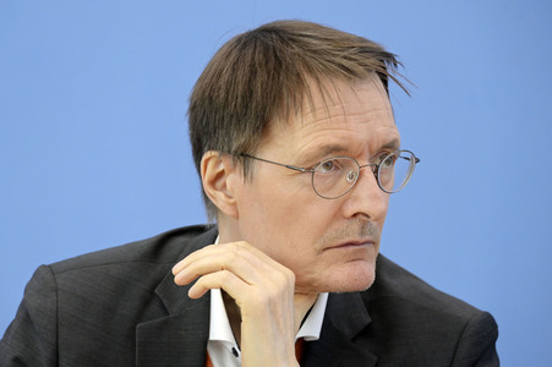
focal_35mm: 180
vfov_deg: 7.6
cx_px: 276
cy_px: 184
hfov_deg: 11.4
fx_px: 2758
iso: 3200
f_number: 5.6
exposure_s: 1/640
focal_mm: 180
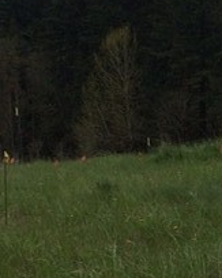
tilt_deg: -7.9
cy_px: 202
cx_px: 283
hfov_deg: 10.6
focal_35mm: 142
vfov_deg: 13.5
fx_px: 1167
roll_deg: +1.9
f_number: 2.2
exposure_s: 1/2740
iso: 32
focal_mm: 4.15
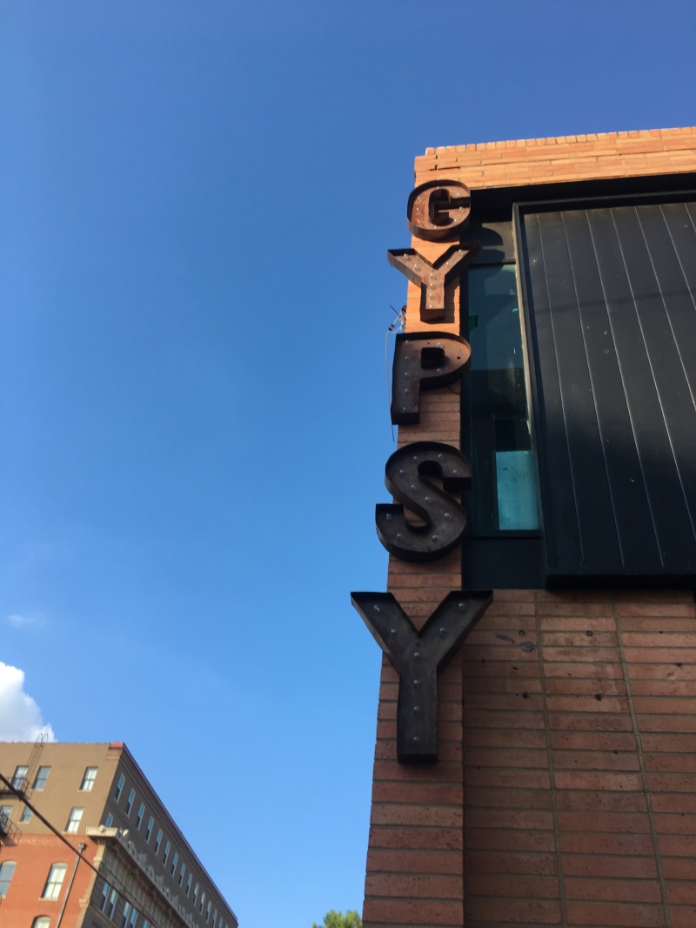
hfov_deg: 48.2
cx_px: 348
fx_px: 777
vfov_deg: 61.6
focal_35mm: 29
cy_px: 464
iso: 25
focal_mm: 4.15
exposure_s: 1/549
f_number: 2.2
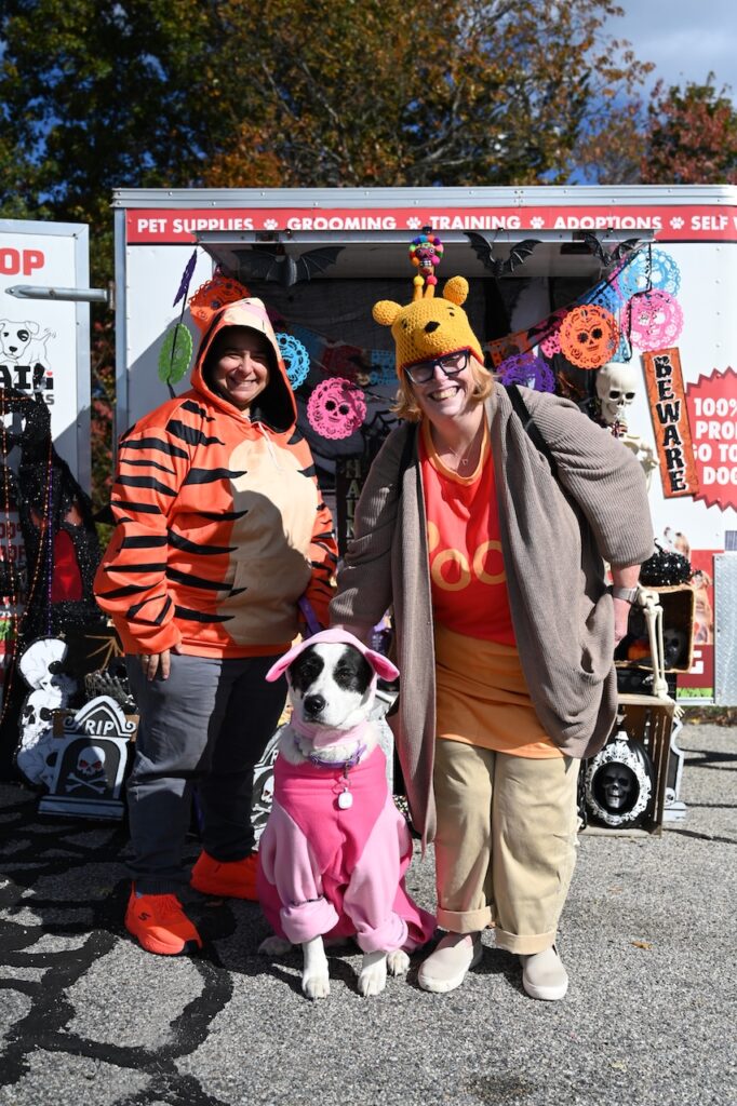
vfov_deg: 50.7
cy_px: 553
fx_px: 1168
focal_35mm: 38
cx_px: 368
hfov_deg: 35.0
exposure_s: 1/3000
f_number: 4
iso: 200
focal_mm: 38
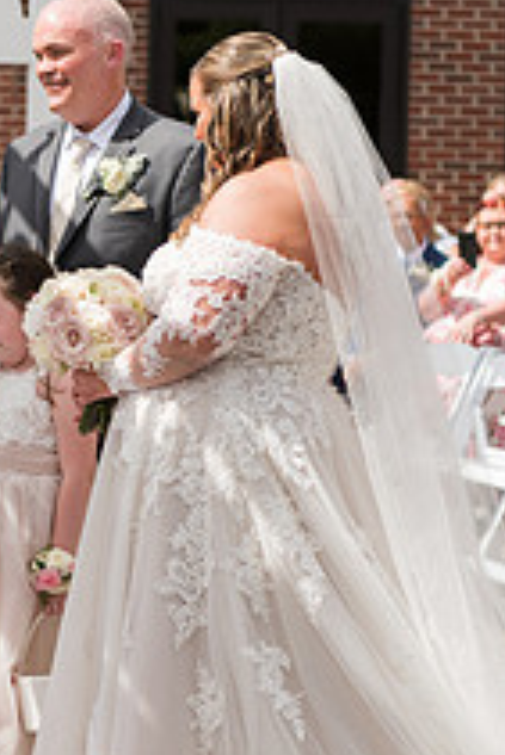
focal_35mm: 149
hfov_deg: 9.2
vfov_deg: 13.8
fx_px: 3130
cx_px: 201
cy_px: 318
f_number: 2.8
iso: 64
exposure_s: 1/2000
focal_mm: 70
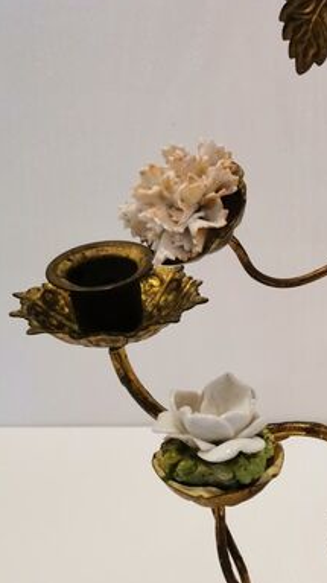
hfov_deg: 18.8
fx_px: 911
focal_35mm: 59
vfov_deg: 35.3
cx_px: 433
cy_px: 228
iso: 200
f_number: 1.8
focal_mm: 5.58
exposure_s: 1/100
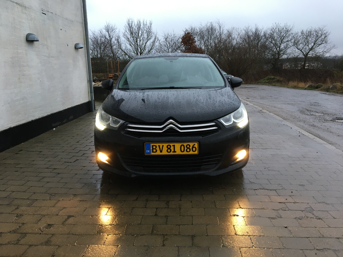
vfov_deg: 48.2
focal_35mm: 29
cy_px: 128
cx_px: 172
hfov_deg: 61.7
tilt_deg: -10.8
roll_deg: +1.5
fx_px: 287
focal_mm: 4.15
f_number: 2.2
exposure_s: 1/33
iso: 80
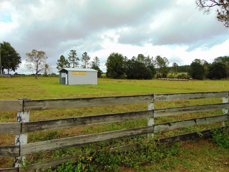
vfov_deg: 54.9
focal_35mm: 25
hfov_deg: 69.4
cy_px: 86
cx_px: 114
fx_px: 165
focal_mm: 4.5
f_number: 3
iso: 80
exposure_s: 1/800
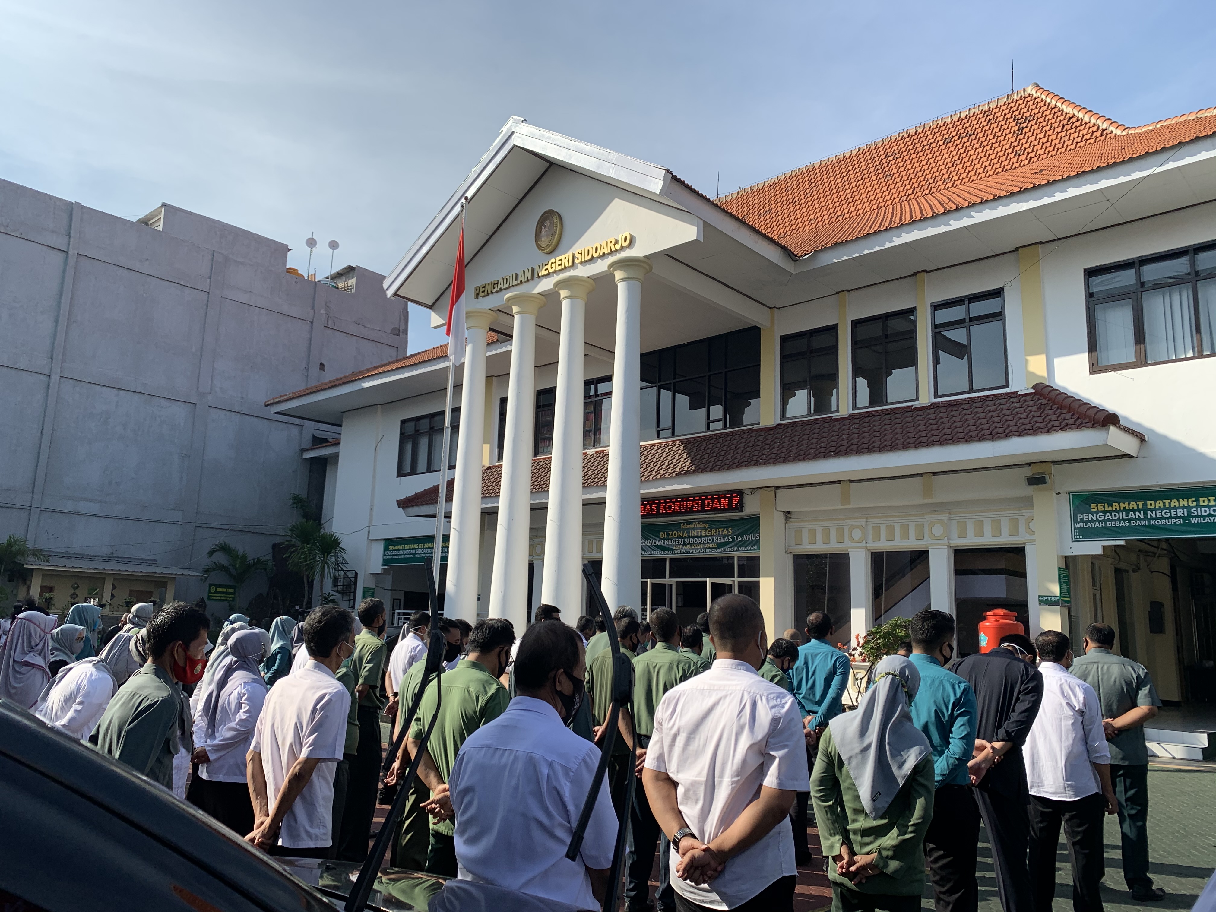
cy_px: 456
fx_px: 913
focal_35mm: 26
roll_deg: -2.1
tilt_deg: +11.4
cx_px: 608
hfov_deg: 67.3
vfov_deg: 53.1
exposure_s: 1/2160
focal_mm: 4.25
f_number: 1.8
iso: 25
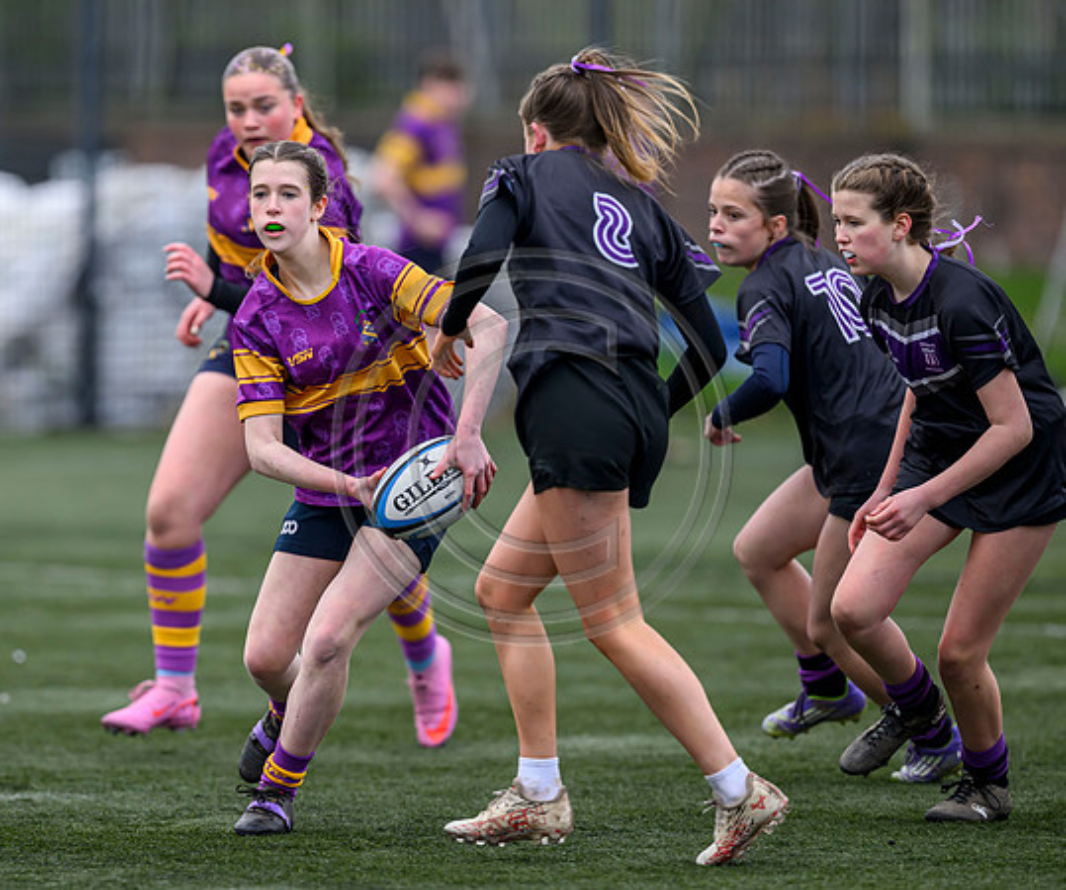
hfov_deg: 3.7
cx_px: 341
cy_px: 449
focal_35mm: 508
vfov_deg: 3.1
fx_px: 16305
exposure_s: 1/1600
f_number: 3.5
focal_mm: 400
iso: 640
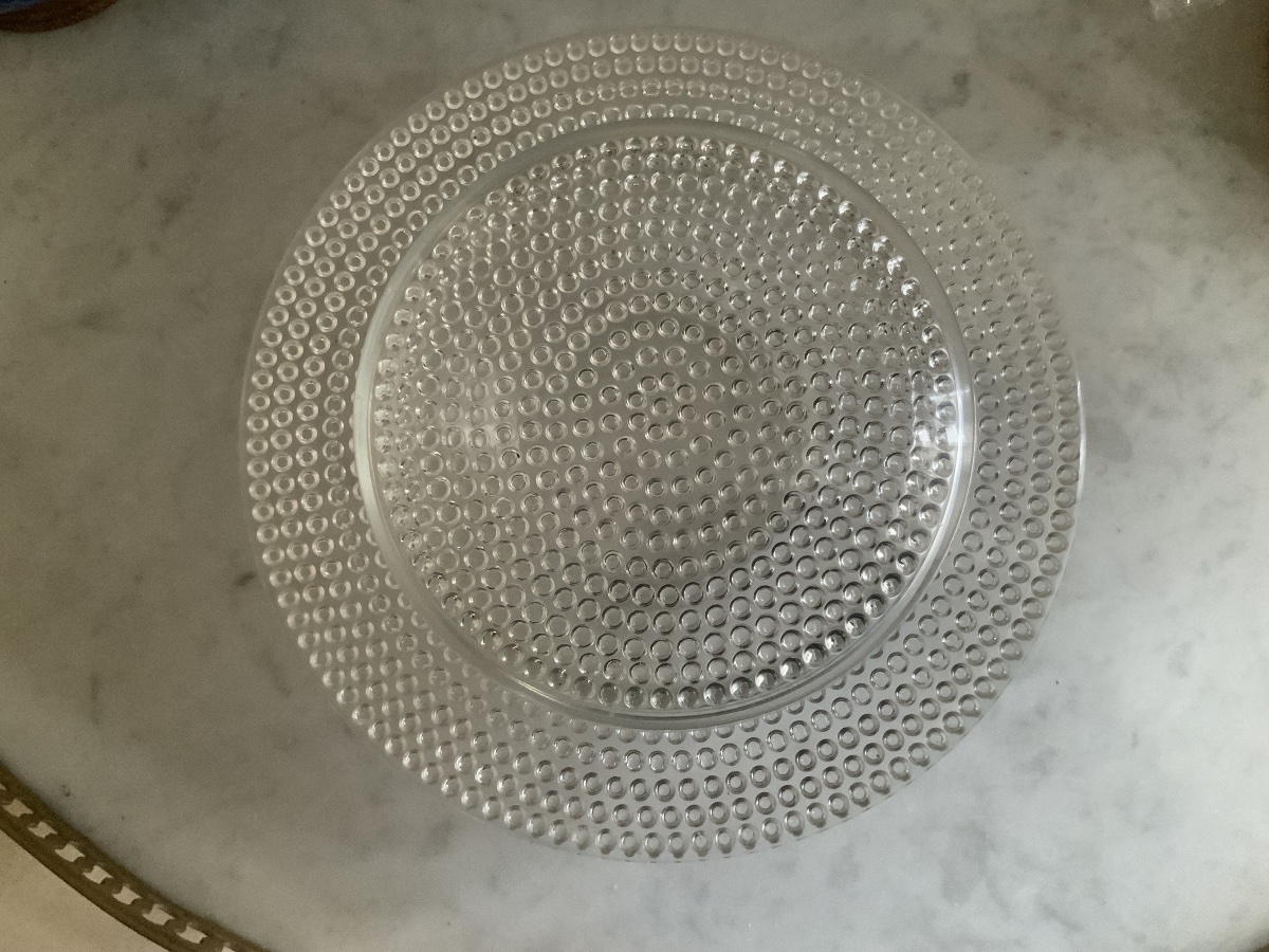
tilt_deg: -84.7
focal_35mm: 29
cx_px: 634
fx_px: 1063
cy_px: 476
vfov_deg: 48.2
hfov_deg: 61.7
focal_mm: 3
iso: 250
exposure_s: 1/60
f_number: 1.8
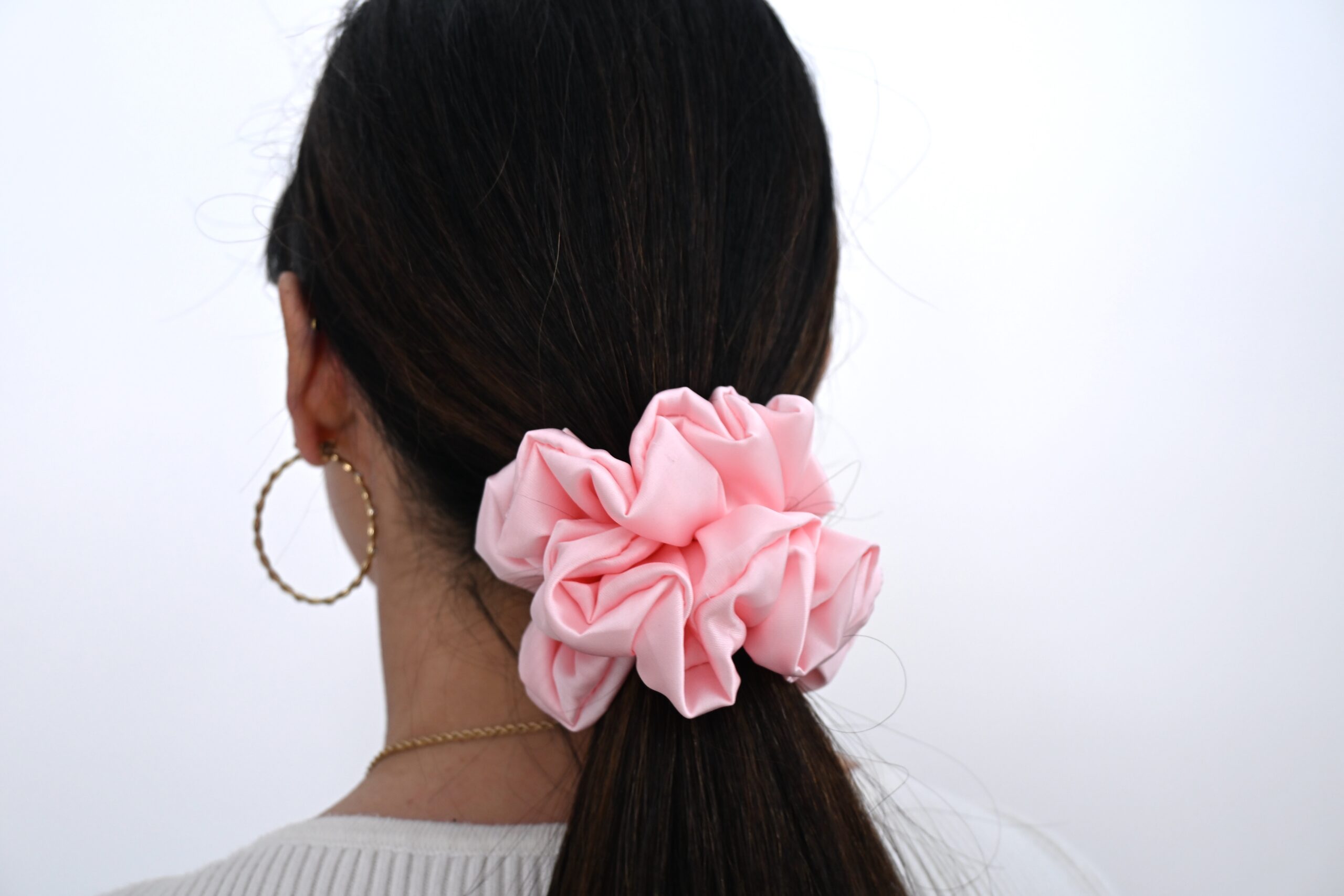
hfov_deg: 47.2
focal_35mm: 41
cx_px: 672
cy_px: 448
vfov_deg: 32.4
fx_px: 1540
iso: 200
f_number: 4.5
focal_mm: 27.5
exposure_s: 1/8
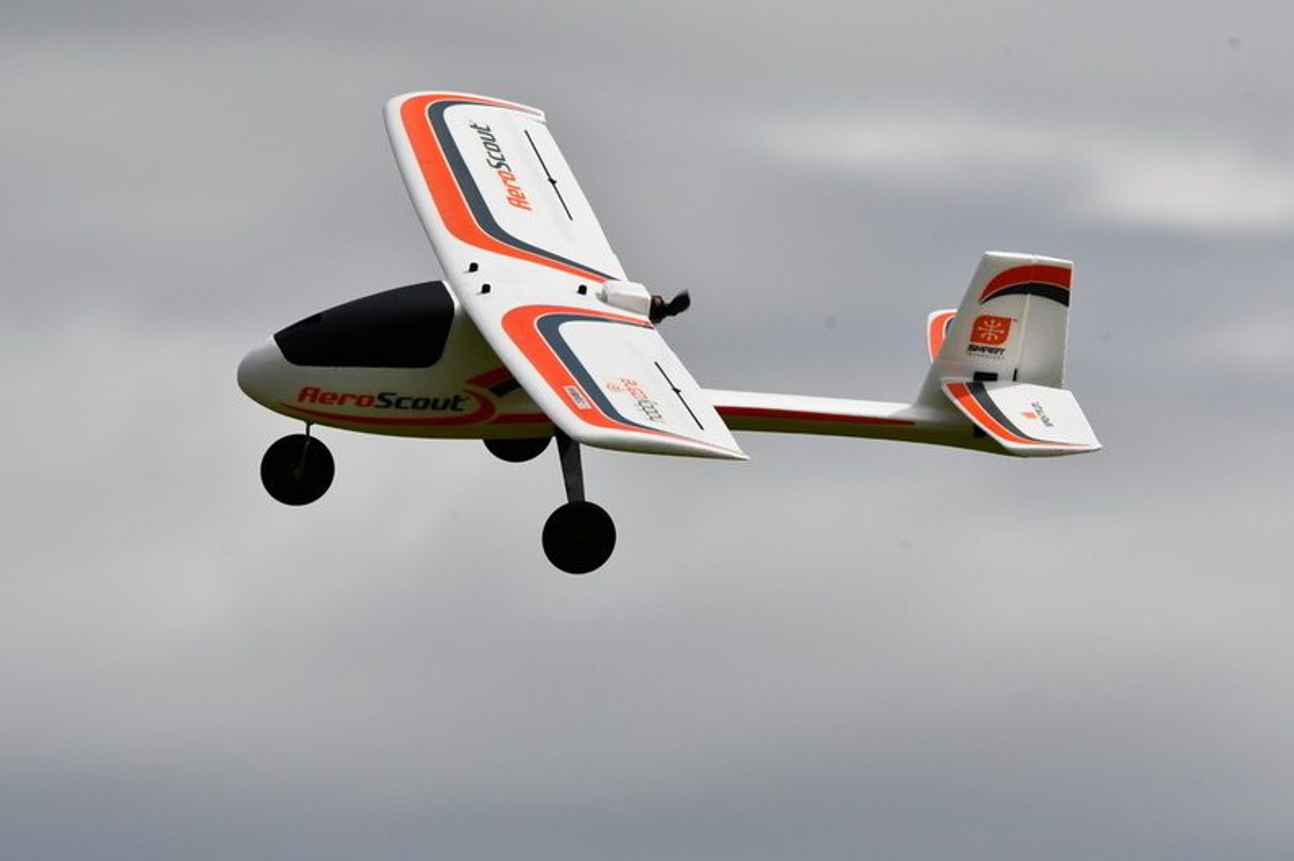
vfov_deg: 2.3
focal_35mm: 600
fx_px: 21552
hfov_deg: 3.4
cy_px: 430
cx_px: 647
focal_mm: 400
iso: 800
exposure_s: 1/2500
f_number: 13
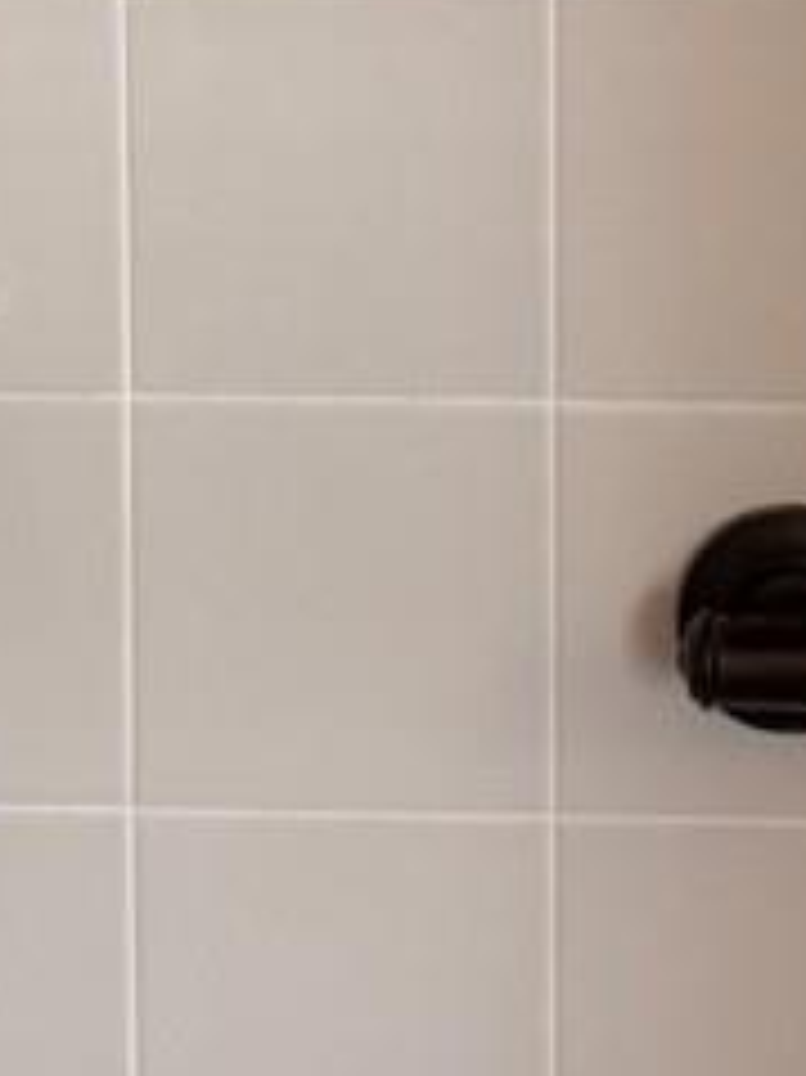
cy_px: -243
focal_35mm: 161
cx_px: 585
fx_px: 5003
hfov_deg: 9.2
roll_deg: -1.8
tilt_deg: -9.2
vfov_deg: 12.0
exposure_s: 1/120
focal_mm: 6.76
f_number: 1.78
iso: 200
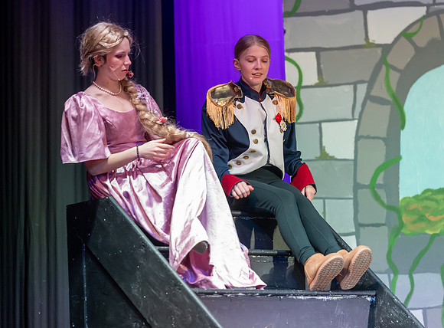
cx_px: 246
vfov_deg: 6.9
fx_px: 2727
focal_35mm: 214
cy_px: 173
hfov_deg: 9.3
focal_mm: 160
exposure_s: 1/250
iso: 2000
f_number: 2.8
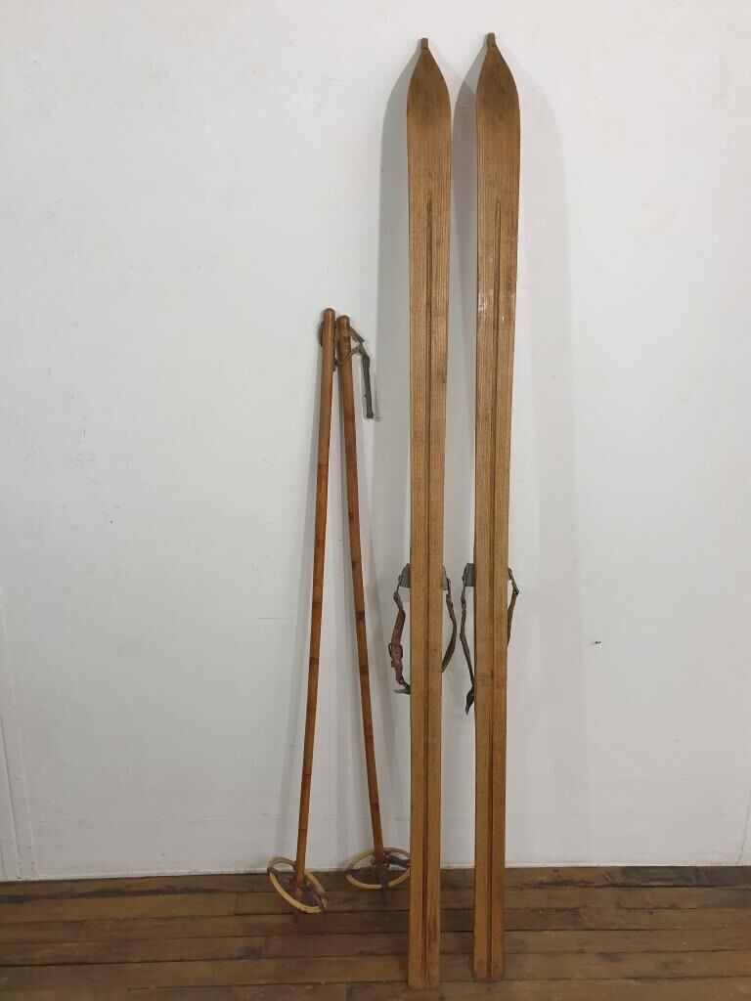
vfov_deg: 67.3
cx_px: 376
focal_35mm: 26
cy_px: 500
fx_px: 752
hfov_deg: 53.1
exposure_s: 1/25
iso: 320
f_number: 2.4
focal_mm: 4.3
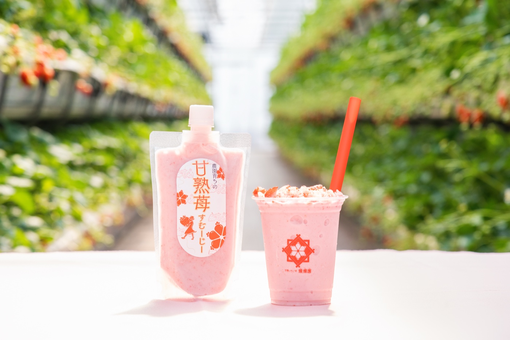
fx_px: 1487
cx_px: 255
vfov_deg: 13.0
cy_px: 170
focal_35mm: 105
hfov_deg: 19.5
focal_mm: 105
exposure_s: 1/250
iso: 500
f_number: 8
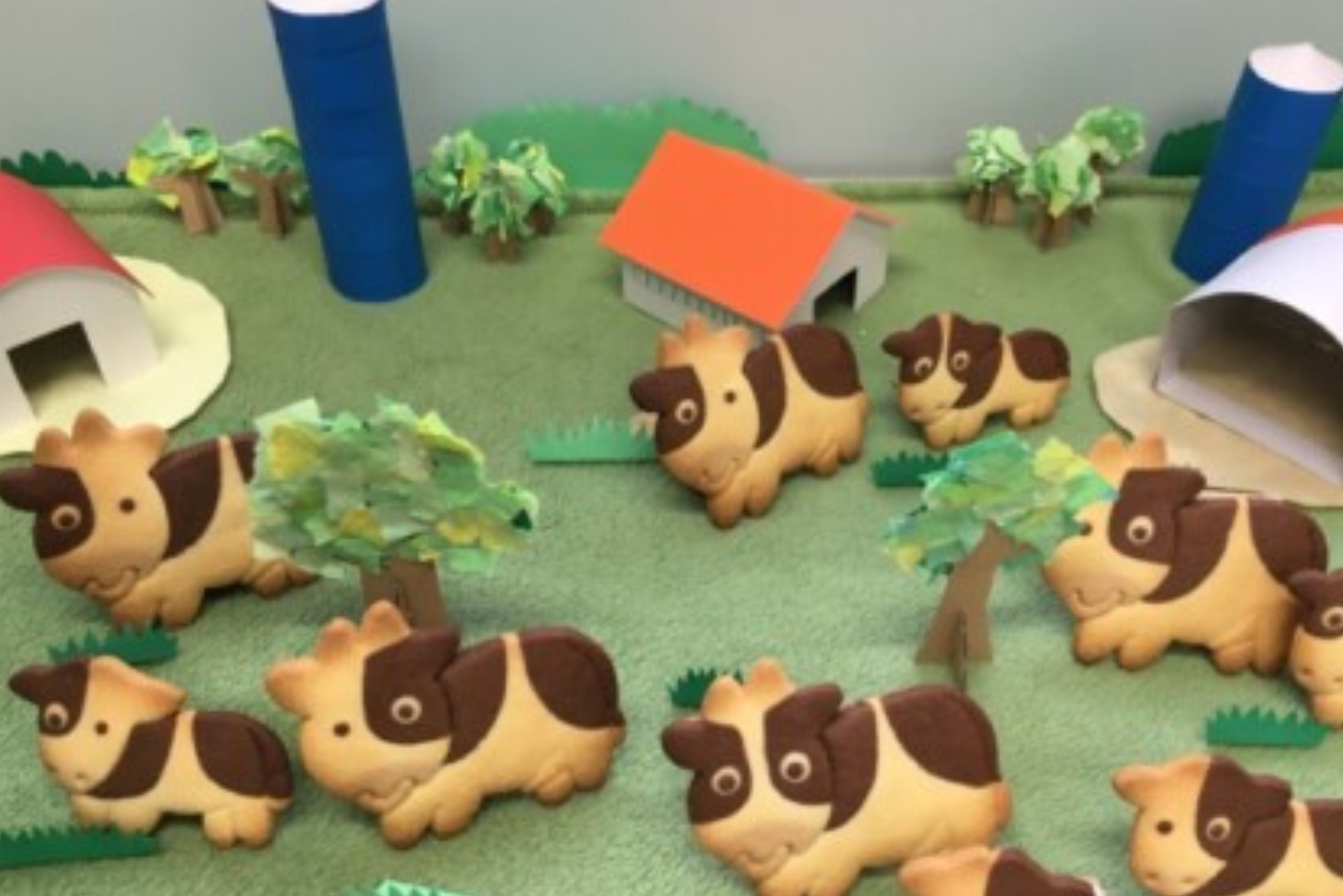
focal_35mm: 35
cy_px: 523
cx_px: 707
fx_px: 1306
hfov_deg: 54.4
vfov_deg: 37.7
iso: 32
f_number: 2.2
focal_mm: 4.15
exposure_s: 1/30
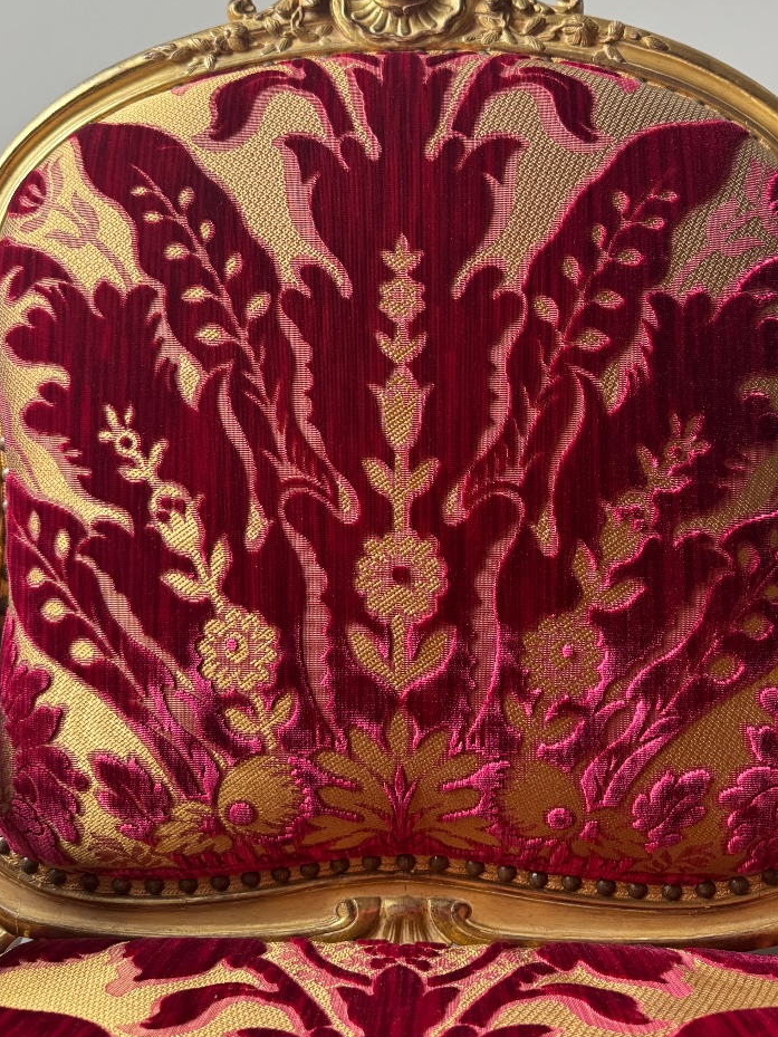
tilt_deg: -4.4
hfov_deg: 45.4
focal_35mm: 31
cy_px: 407
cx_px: 414
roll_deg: -0.1
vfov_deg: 57.8
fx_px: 929
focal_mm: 6.76
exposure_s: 1/50
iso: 400
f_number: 1.78
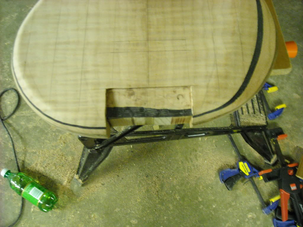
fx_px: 306
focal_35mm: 35
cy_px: 114
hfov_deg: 52.6
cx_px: 152
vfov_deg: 40.7
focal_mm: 5.7
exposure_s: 1/8
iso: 475
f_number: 2.8
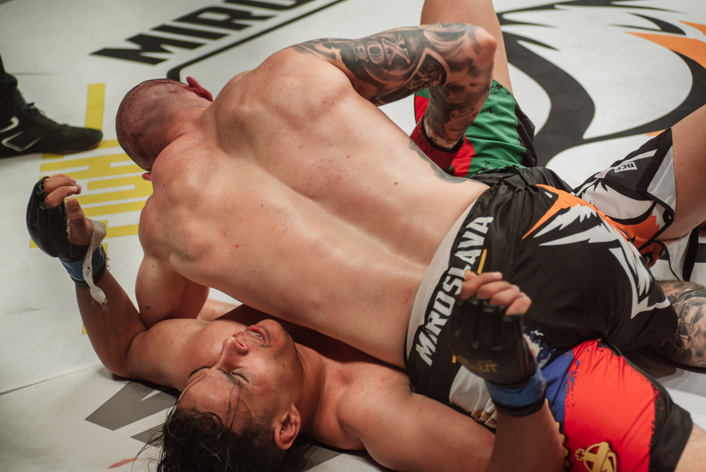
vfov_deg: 17.1
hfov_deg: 25.4
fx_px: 1569
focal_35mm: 80
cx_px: 353
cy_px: 236
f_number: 4
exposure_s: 1/320
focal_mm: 80
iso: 220
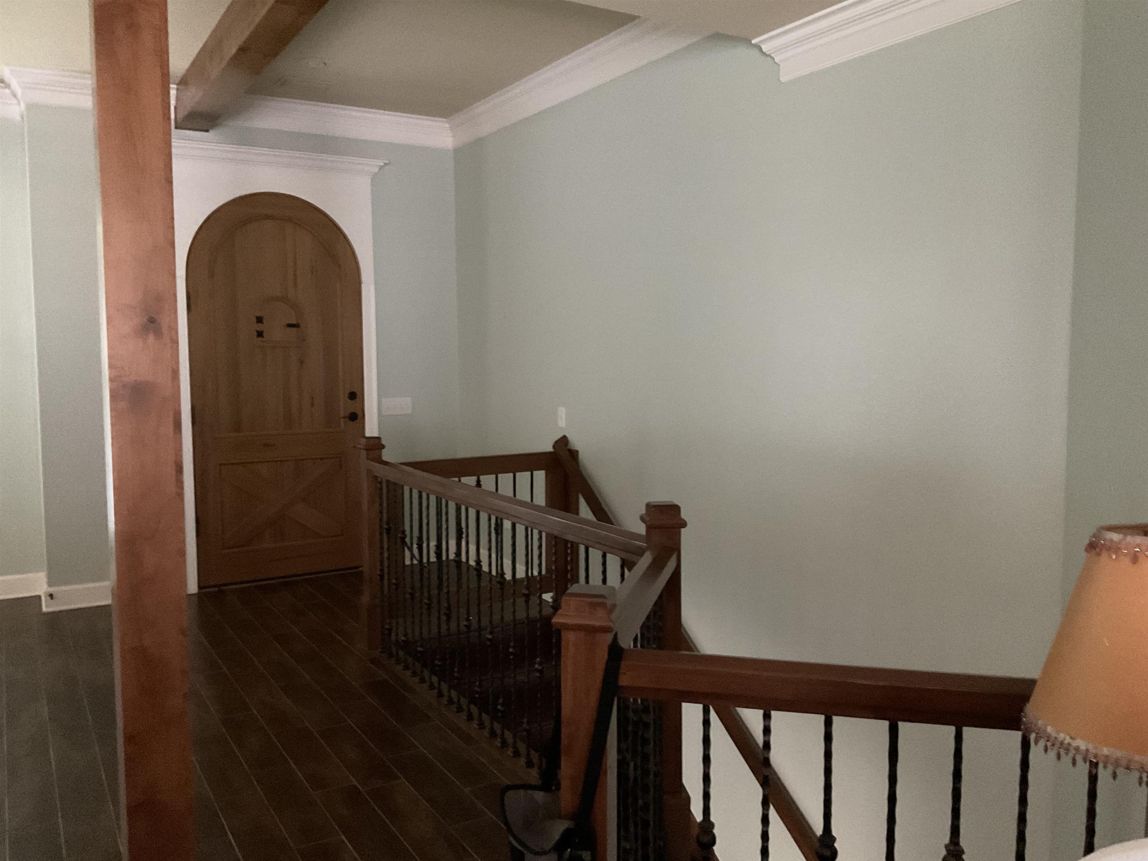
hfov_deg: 61.7
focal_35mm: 29
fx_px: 962
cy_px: 430
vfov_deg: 48.2
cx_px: 574
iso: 640
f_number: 1.8
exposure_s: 1/22
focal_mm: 3
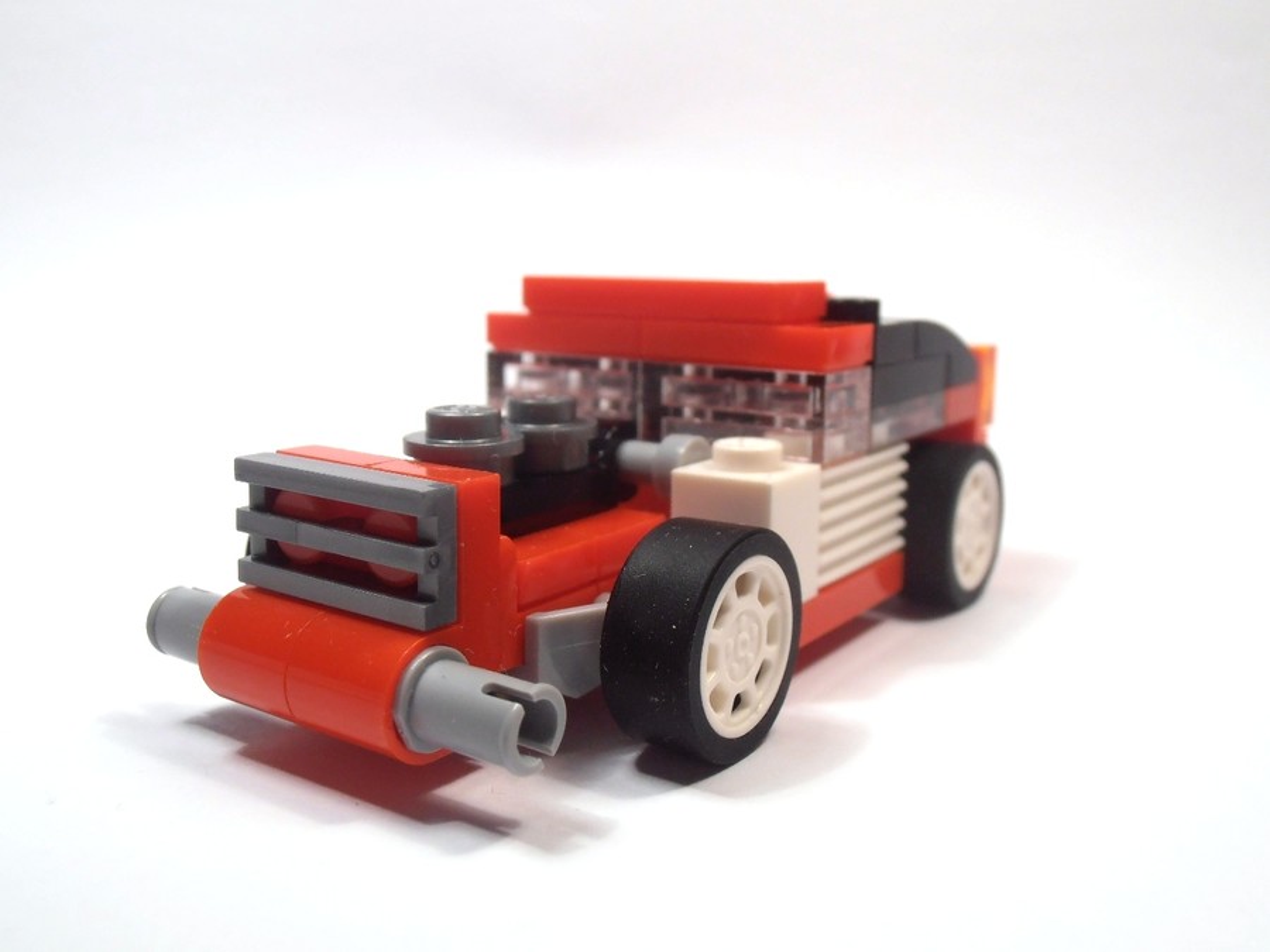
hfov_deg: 50.1
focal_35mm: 37
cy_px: 476
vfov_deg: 38.7
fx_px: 1357
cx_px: 635
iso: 80
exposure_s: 1/50
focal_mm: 6.61
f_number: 3.9
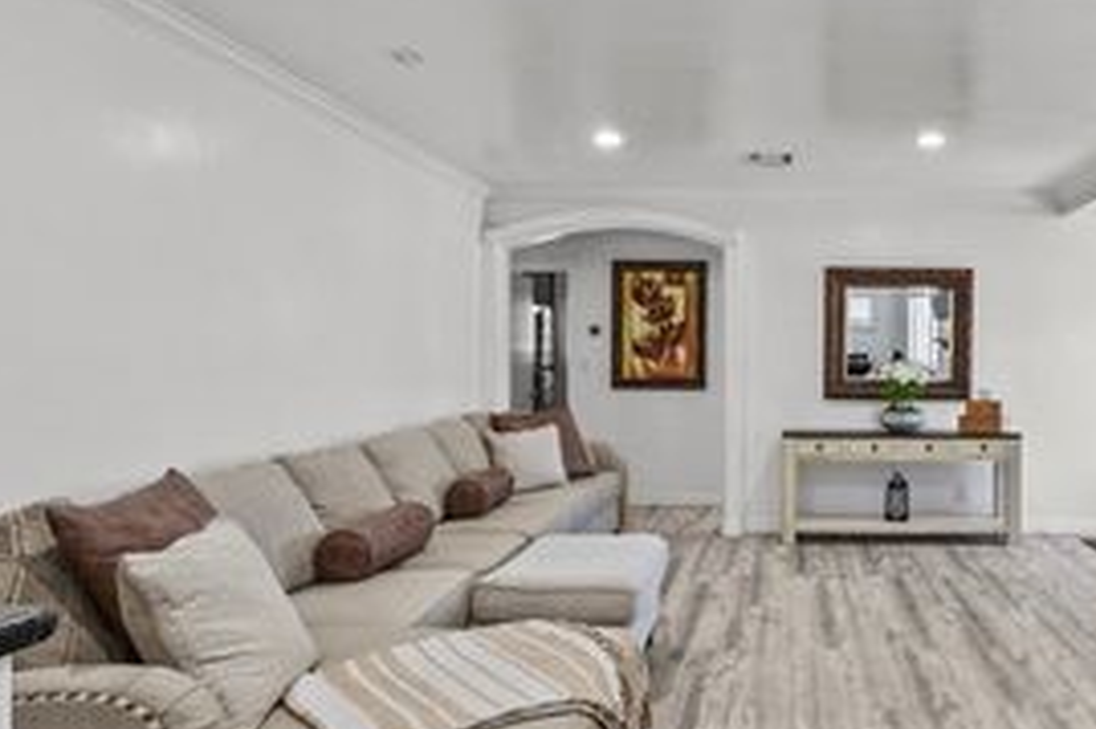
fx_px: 791
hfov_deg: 66.1
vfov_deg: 49.5
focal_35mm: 26
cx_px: 790
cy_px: 360
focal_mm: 14
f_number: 9
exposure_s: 1/1.25
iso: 100
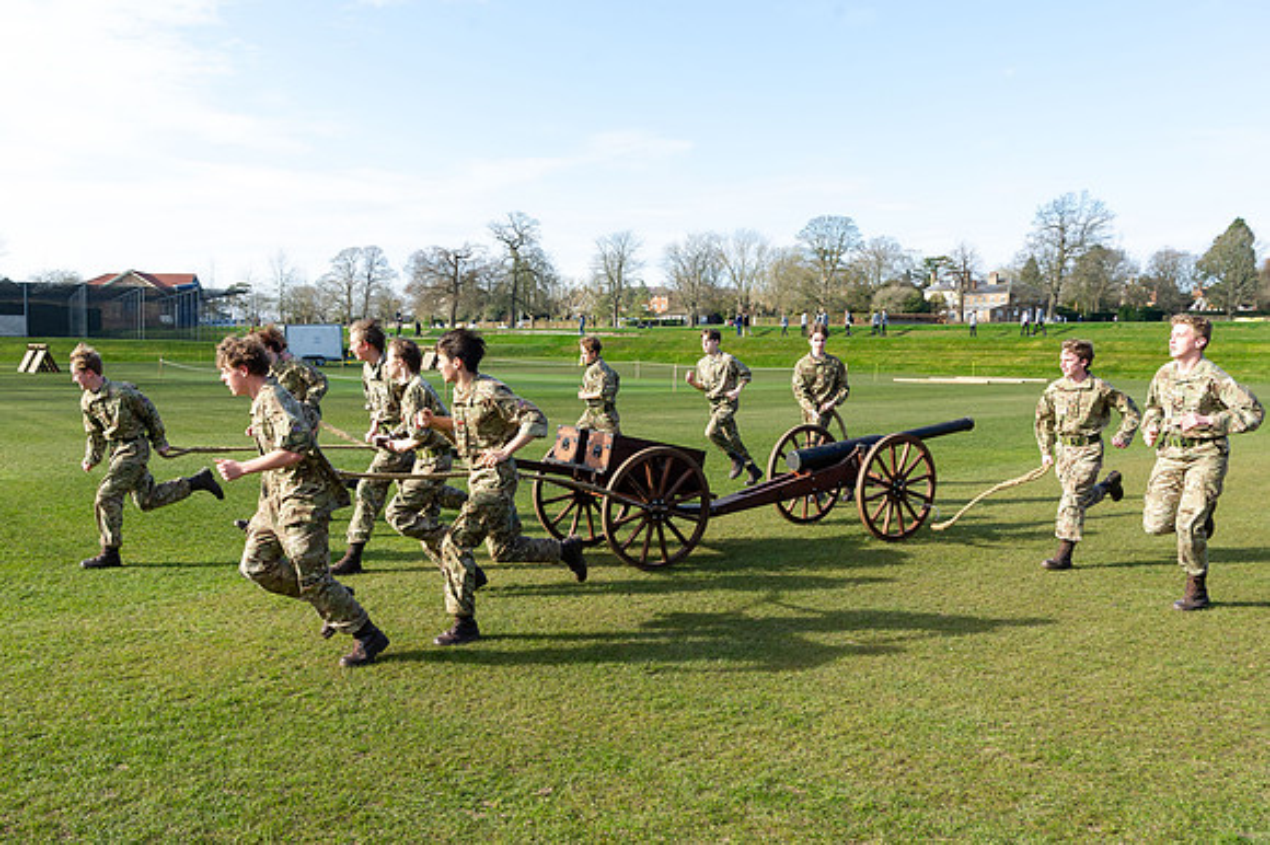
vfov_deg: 39.6
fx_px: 1173
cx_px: 558
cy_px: 469
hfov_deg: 56.7
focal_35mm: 33
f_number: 8
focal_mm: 28
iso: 720
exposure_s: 1/500
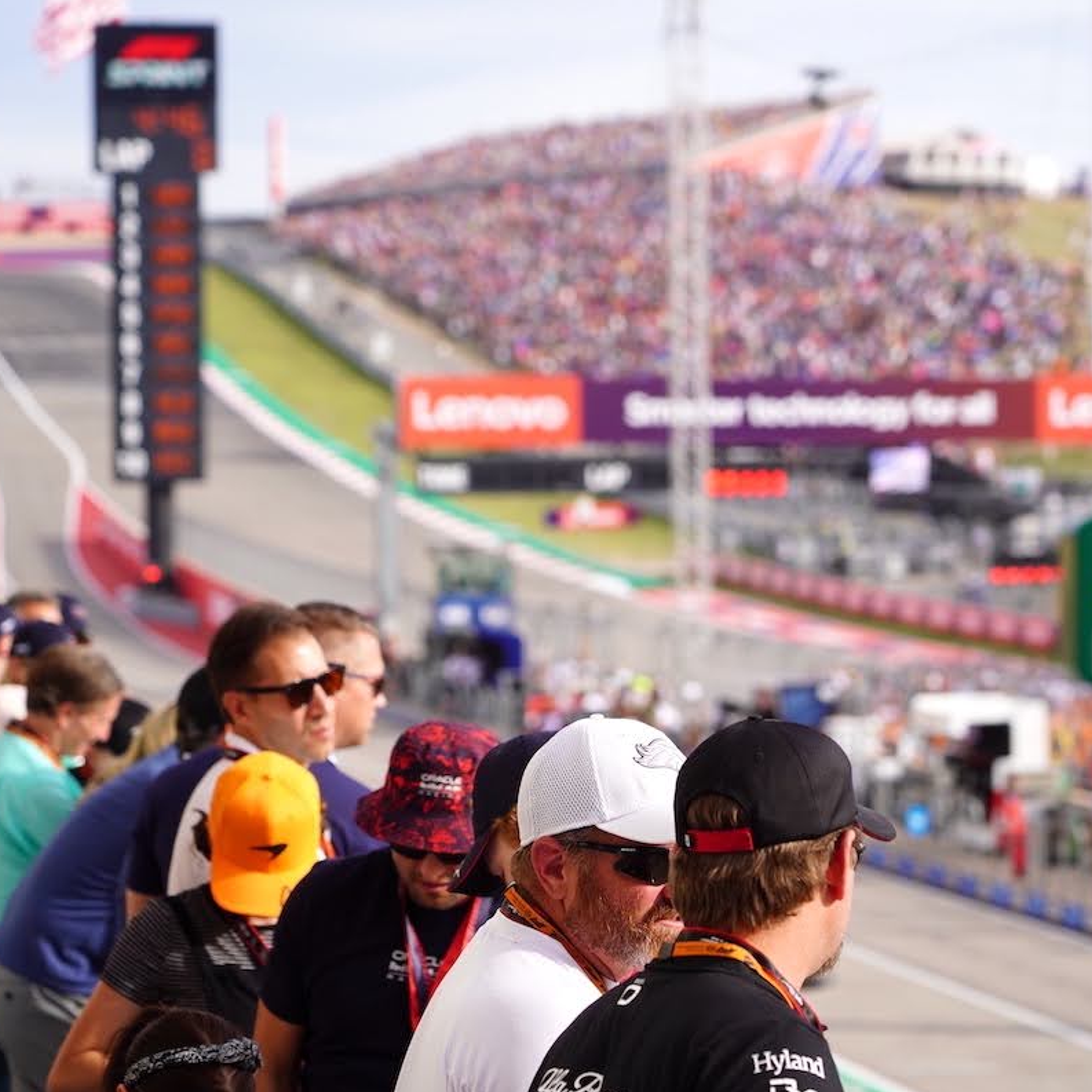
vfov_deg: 12.9
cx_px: 698
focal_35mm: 135
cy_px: 547
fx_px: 4818
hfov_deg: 12.9
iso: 100
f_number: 4.5
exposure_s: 1/400
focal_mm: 105
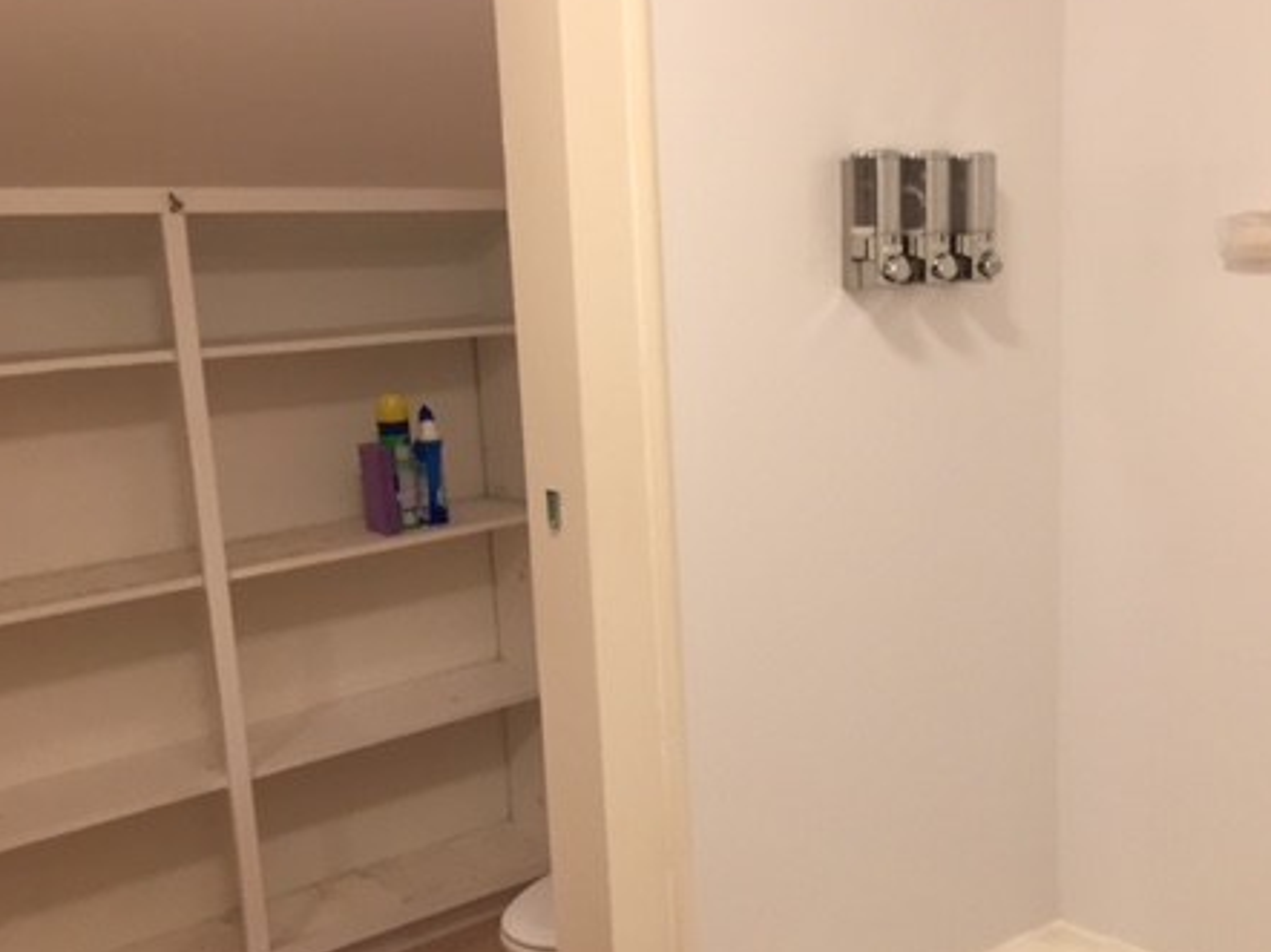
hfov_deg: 44.2
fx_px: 1541
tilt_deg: -14.9
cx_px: 845
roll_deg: +0.8
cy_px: 601
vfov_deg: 34.1
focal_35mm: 42
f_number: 2.2
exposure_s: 1/30
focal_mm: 4.15
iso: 64
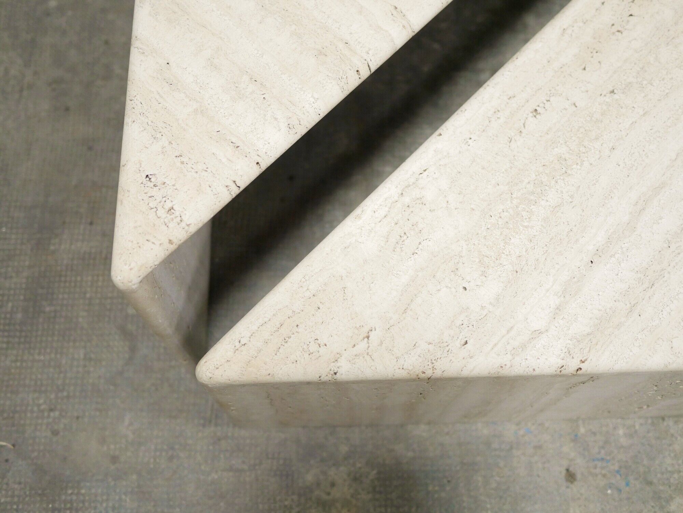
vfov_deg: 36.0
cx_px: 342
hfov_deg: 46.8
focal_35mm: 40
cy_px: 256
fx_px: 790
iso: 2000
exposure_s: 1/60
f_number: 1.7
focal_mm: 20
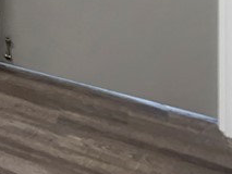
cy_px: -154
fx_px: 838
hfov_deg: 12.5
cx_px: -317
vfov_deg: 11.0
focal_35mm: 125
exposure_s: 1/120
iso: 40
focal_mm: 5.7
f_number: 1.5
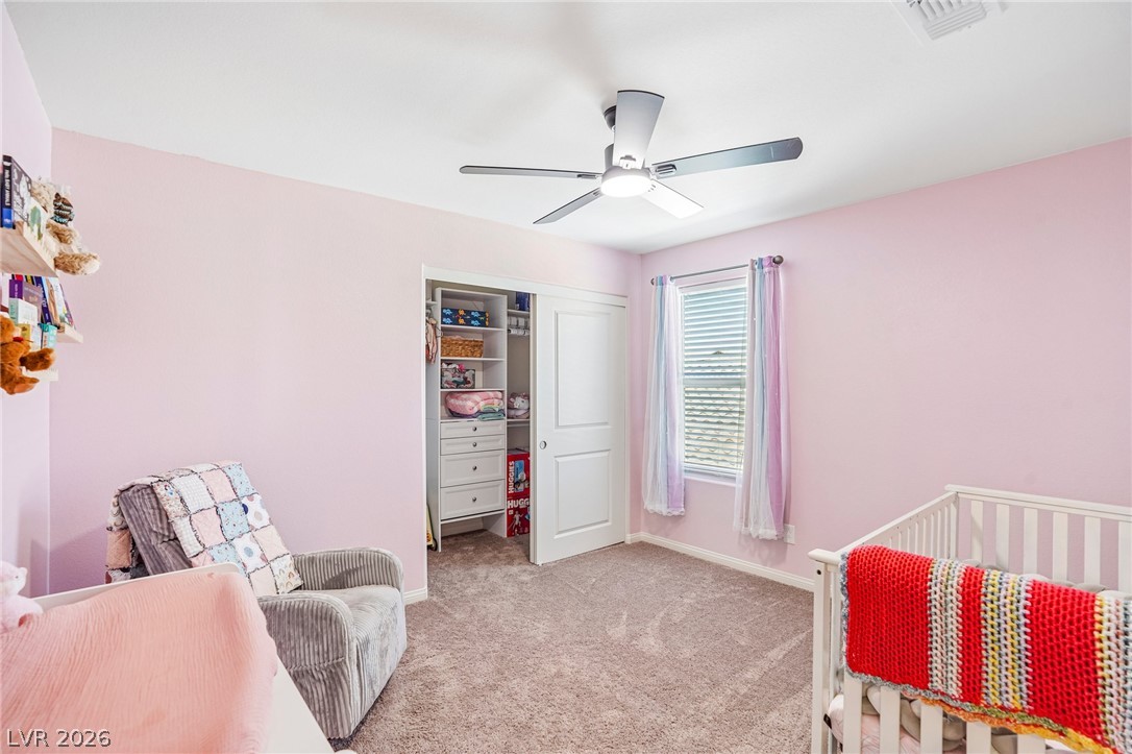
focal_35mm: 16
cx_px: 566
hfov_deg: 96.8
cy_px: 377
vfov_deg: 73.7
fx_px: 503
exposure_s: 1/15
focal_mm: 16
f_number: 8
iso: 400
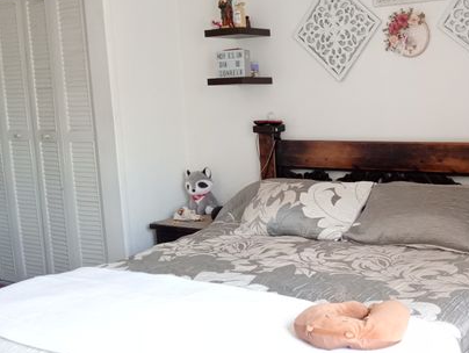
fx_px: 624
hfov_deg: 39.8
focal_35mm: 46
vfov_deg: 31.6
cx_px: 366
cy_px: 165
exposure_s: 1/33.3
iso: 700
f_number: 1.8
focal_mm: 3.98
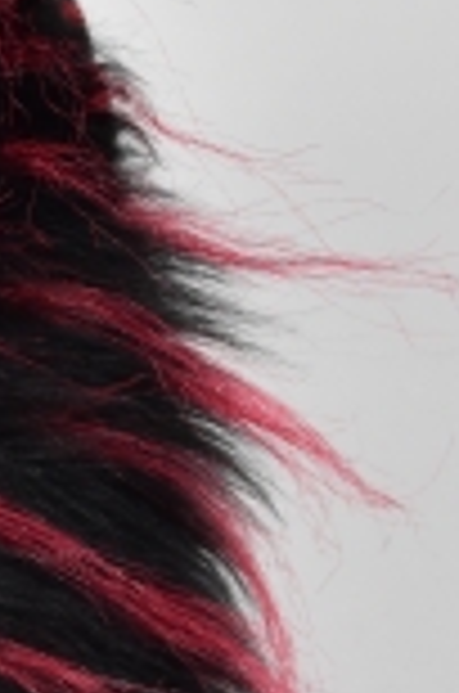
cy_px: 1012
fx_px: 7031
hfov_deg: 3.7
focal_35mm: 366
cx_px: -216
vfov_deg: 5.6
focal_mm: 50
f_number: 4
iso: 400
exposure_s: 1/60
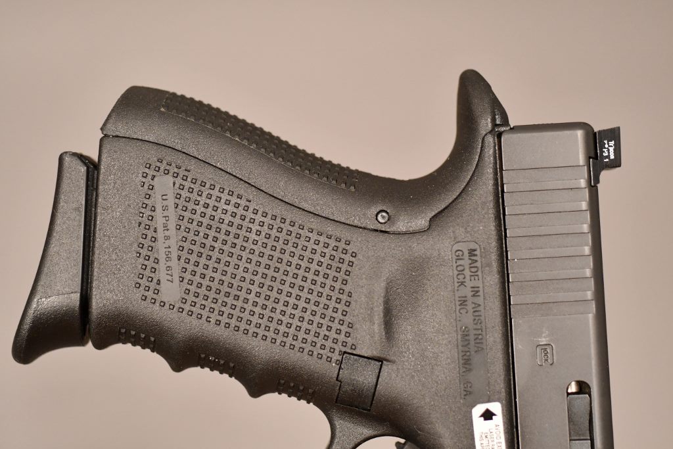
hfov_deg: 22.6
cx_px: 336
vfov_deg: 15.2
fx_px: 1683
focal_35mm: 90
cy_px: 224
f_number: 3.2
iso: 2500
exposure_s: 1/250
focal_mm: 60
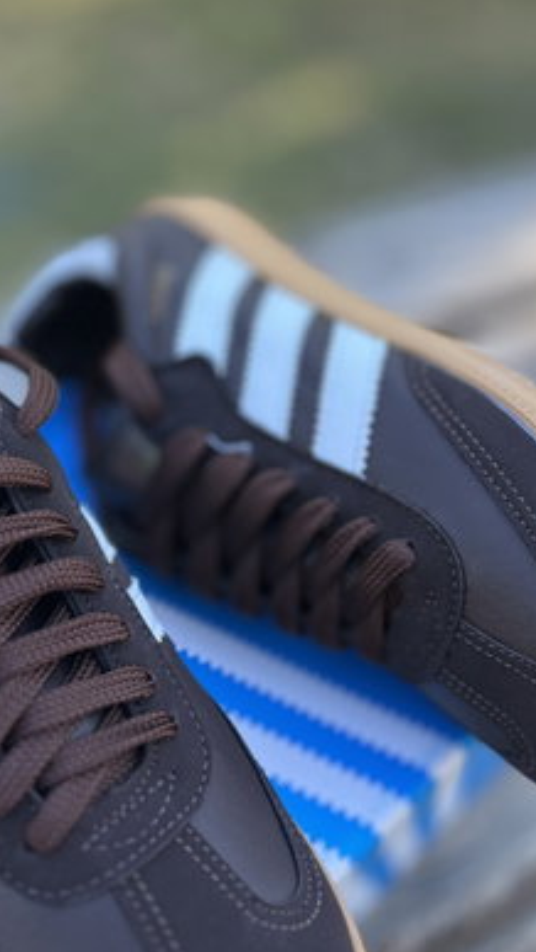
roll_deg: -3.7
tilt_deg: -38.2
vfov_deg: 51.3
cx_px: 170
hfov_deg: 30.2
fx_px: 984
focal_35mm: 39
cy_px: 395
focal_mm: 5.7
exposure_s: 1/285
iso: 40
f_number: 1.5
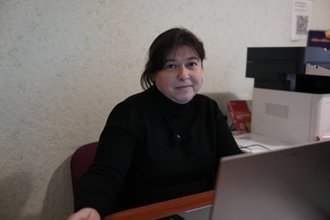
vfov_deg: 31.9
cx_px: 165
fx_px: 385
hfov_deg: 46.4
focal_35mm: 42
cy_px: 110
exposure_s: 1/50
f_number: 2.8
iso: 2500
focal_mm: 42
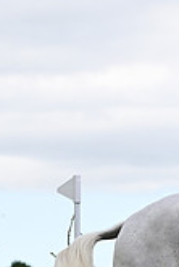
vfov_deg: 5.1
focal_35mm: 406
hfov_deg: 3.4
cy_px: 192
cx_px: 347
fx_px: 3022
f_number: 4.5
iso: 280
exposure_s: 1/1250
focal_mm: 116
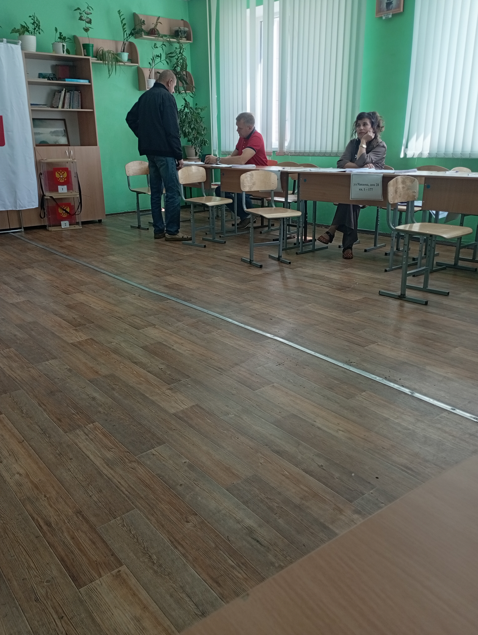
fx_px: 496
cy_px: 318
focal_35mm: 27
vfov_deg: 65.2
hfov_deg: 51.5
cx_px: 239
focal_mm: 3.98
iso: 105
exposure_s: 1/50
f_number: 1.8
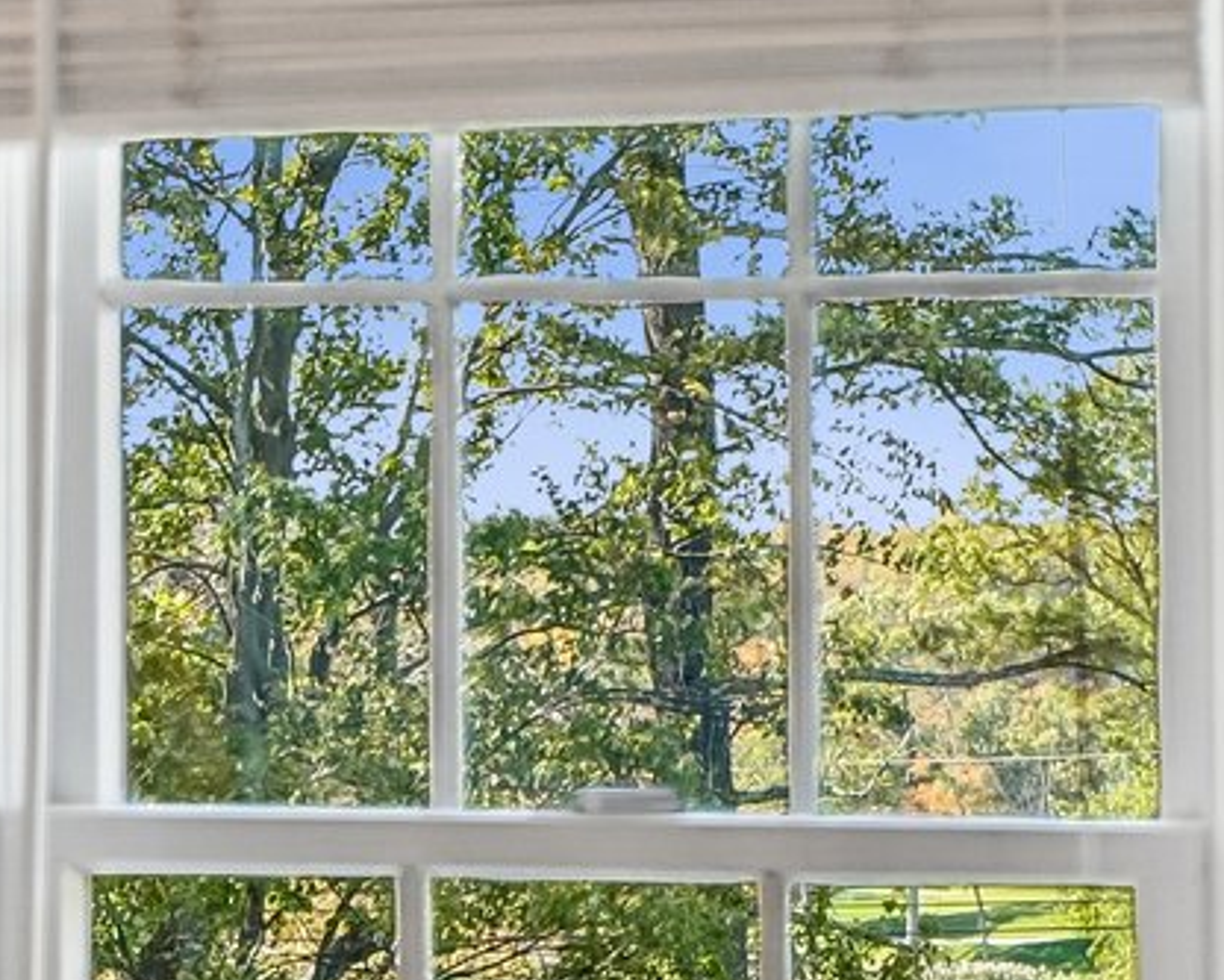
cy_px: 1246
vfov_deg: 7.9
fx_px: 7029
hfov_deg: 10.0
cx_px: 691
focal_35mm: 194
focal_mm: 28
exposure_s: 1/1250
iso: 500
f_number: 2.8
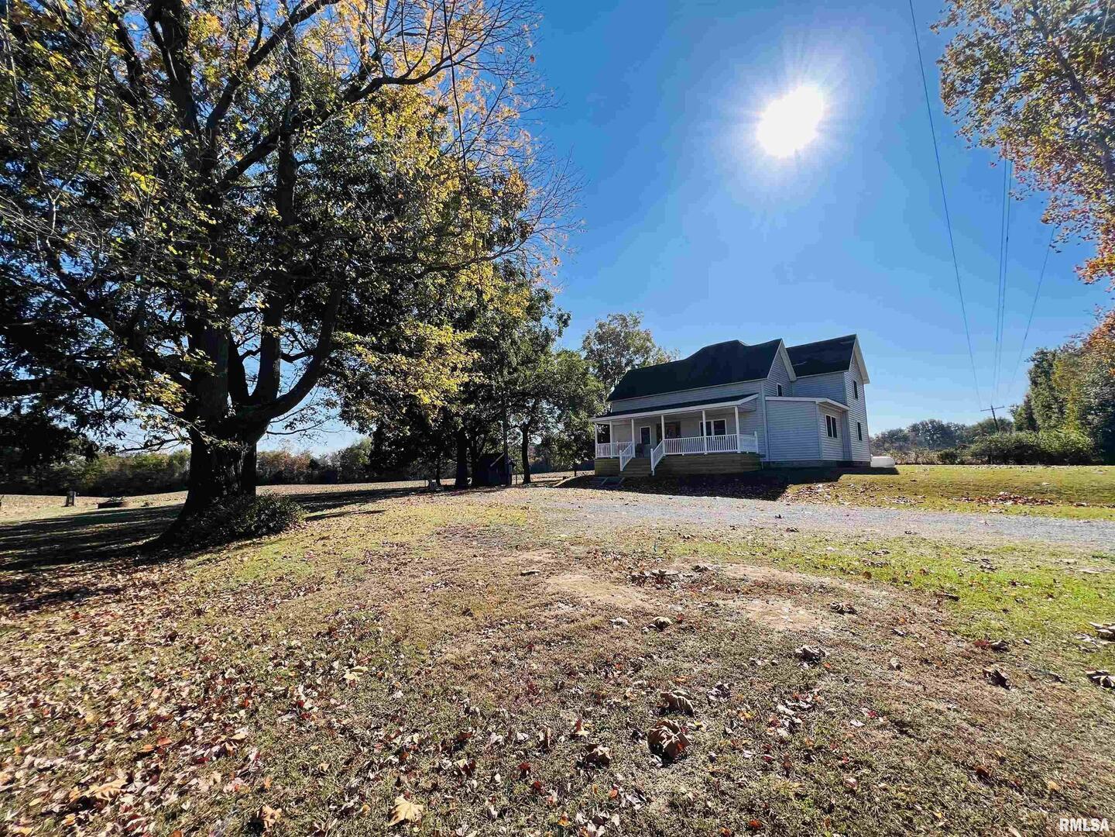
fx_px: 419
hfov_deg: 106.2
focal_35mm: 13
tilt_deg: +5.3
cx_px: 558
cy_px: 418
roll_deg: +0.3
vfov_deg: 89.9
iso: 32
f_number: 1.8
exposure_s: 1/1220
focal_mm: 1.57
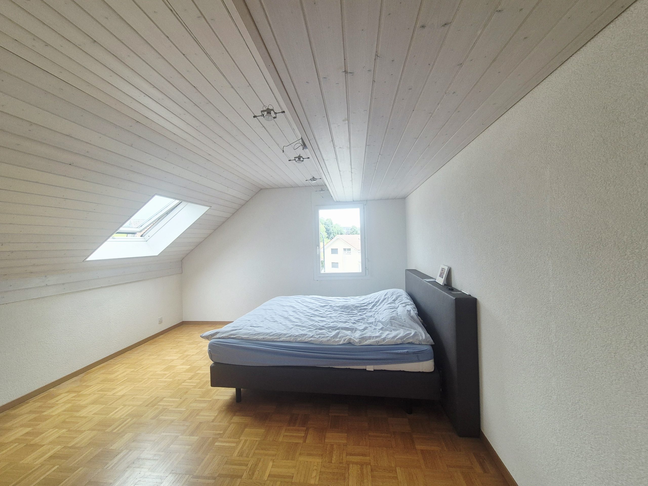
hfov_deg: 106.2
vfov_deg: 89.9
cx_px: 324
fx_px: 243
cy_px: 243
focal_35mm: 13
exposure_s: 1/100
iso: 64
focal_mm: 2.2
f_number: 2.2
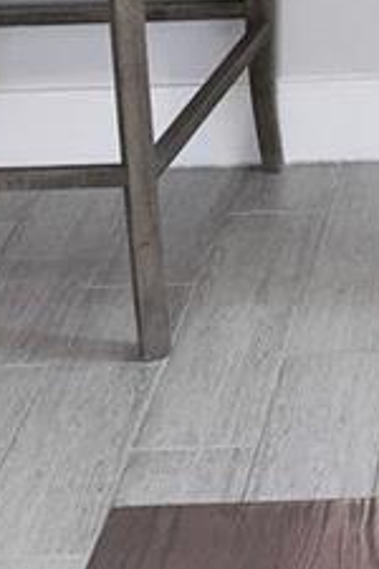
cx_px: 695
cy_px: -774
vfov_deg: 12.6
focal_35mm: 128
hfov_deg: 10.1
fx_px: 2021
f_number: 5.6
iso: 400
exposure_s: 1/8
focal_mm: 12
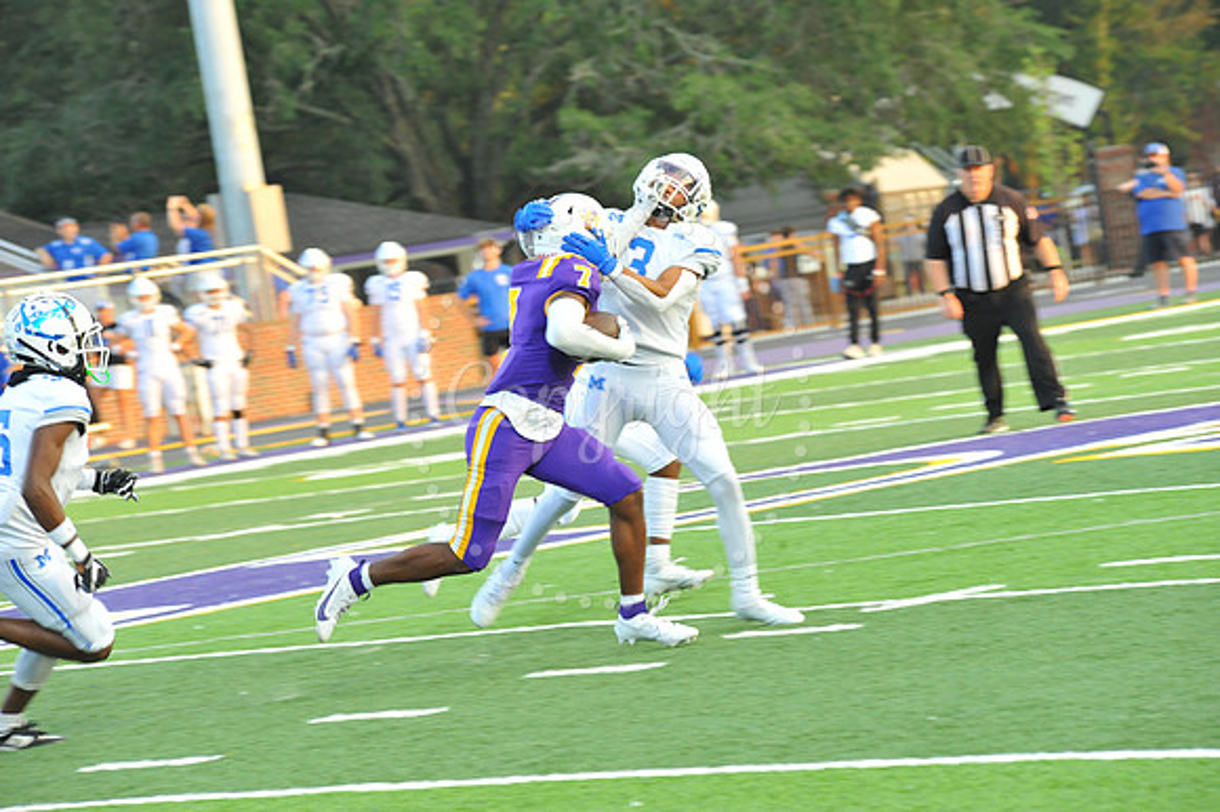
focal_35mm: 200
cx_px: 610
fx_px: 6774
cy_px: 406
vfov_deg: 6.9
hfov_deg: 10.3
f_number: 8
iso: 2000
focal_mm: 200
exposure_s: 1/250
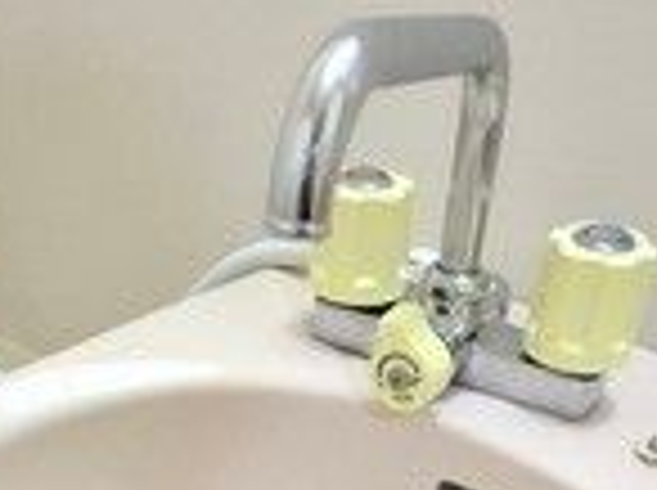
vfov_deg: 24.1
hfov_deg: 38.1
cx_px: 261
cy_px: 692
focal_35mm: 50
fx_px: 947
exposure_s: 1/25
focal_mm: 1.74
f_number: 2.2
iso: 400
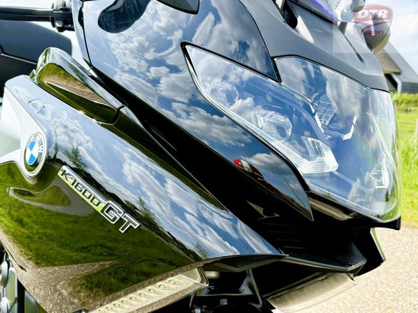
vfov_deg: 37.7
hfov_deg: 49.0
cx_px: 209
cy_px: 156
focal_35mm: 38
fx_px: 459
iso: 100
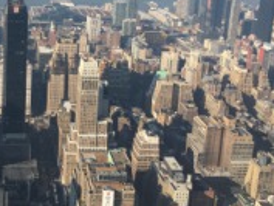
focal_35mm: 60
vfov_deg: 24.0
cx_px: 17
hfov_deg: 30.5
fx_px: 475
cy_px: 39
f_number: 2.2
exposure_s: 1/1131
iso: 25
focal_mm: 4.15
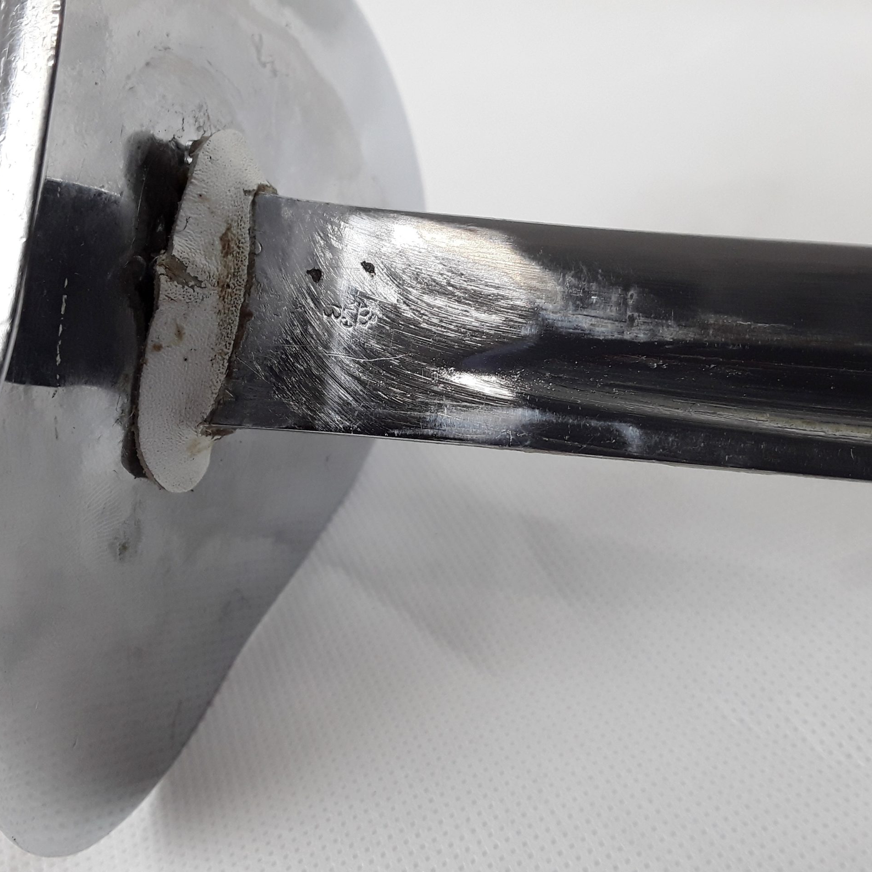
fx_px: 912
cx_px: 390
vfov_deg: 51.1
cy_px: 436
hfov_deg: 51.0
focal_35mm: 32
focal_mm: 2.91
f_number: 1.9
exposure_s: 1/60
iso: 50
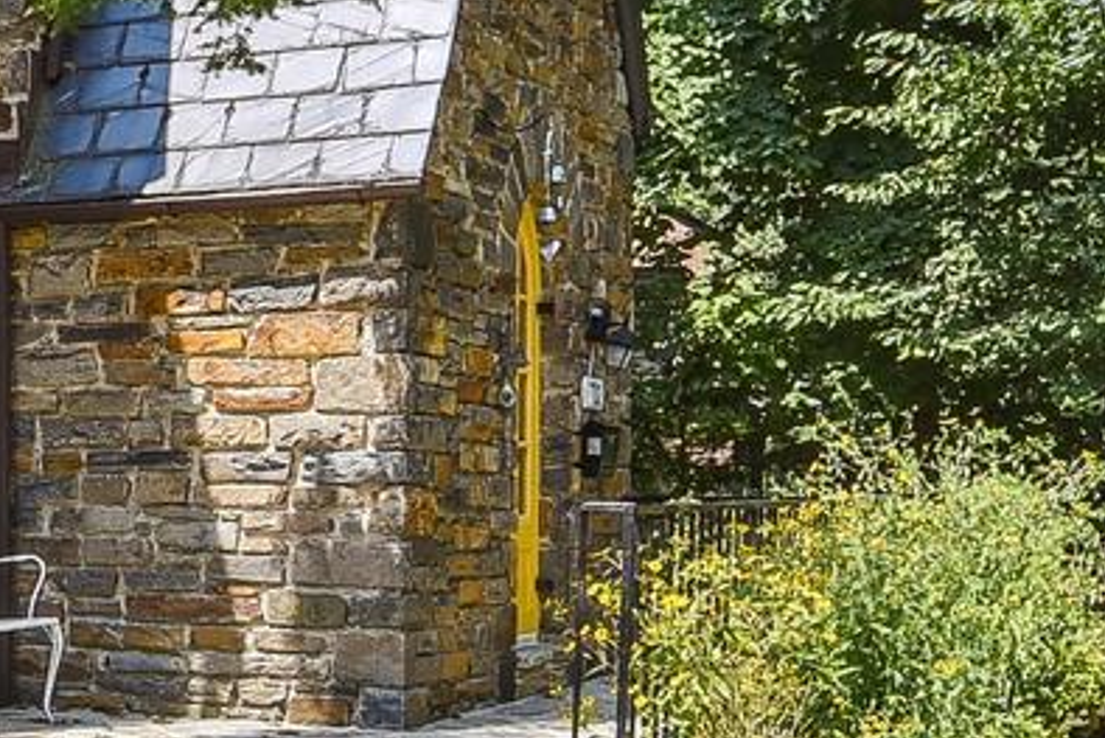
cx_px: -370
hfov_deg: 22.8
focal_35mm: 78
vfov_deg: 17.5
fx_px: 2395
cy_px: 232
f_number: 7.1
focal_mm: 15
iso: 100
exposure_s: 1/200
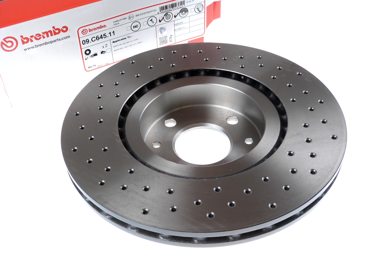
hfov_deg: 43.9
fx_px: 456
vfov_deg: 33.6
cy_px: 138
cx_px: 184
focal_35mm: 43
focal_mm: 7.6
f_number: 3.2
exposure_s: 1/60
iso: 125
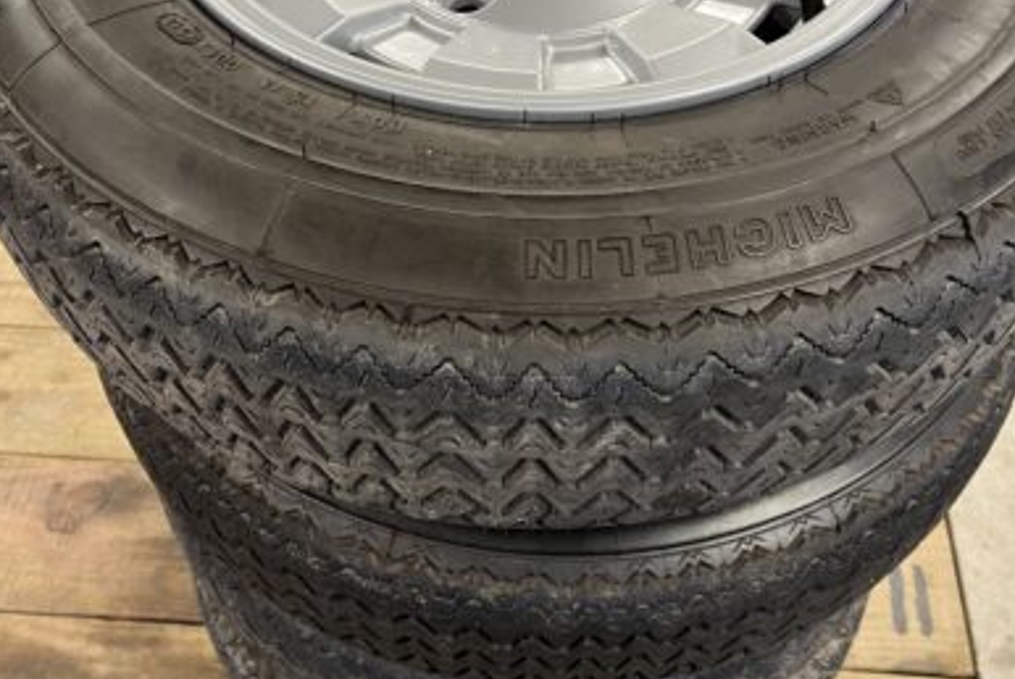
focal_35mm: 28
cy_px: 340
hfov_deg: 65.4
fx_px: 790
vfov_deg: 46.5
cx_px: 513
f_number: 1.6
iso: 160
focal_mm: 5.1
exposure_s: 1/50
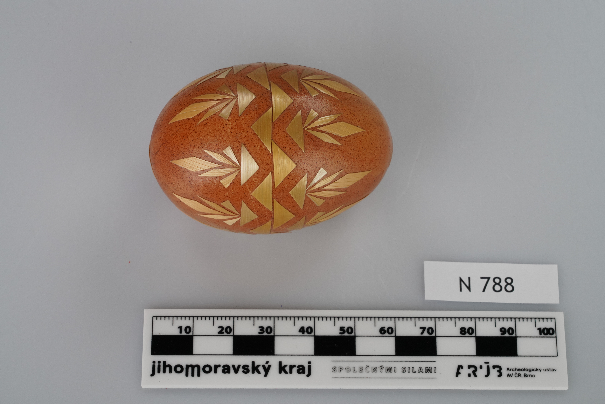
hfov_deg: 19.5
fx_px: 1765
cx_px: 302
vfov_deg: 13.0
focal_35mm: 105
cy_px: 202
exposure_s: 1/125
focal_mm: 105
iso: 1250
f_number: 22
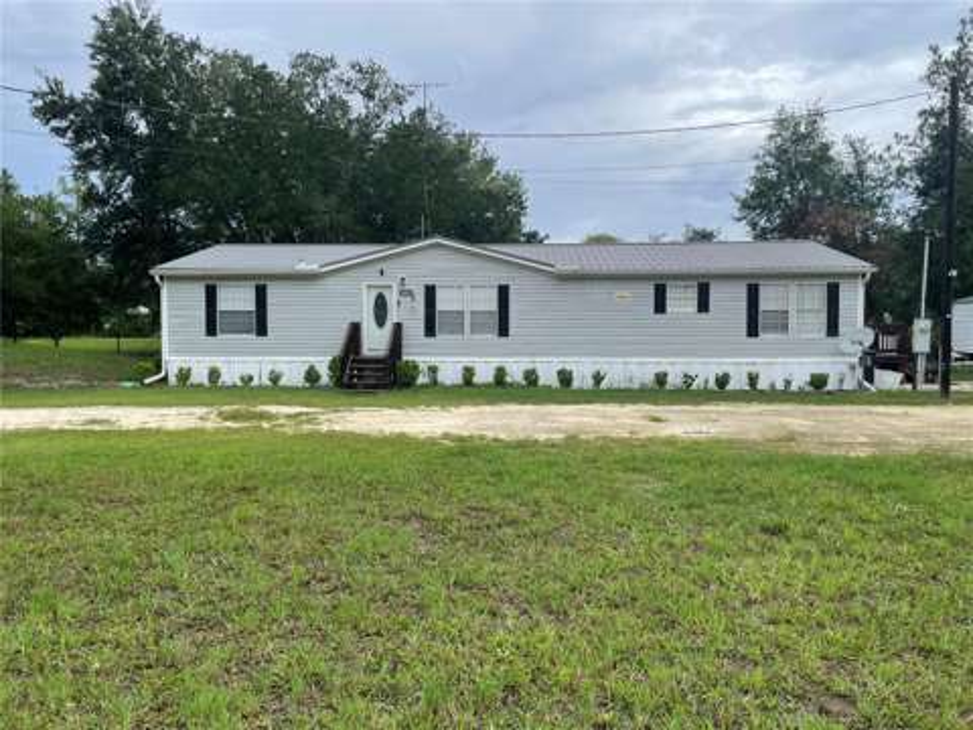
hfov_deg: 67.3
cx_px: 486
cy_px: 365
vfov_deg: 53.1
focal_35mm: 26
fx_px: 731
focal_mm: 4.2
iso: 32
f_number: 1.6
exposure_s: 1/1135
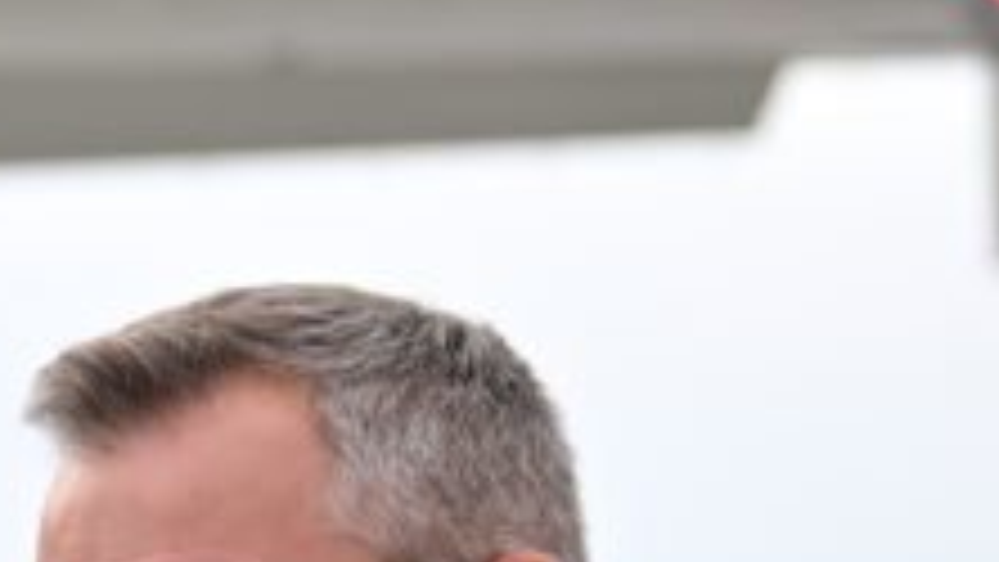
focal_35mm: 222
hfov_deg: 9.5
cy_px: 1333
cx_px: -261
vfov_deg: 5.3
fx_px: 5882
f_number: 2.8
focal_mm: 47
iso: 125
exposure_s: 1/500
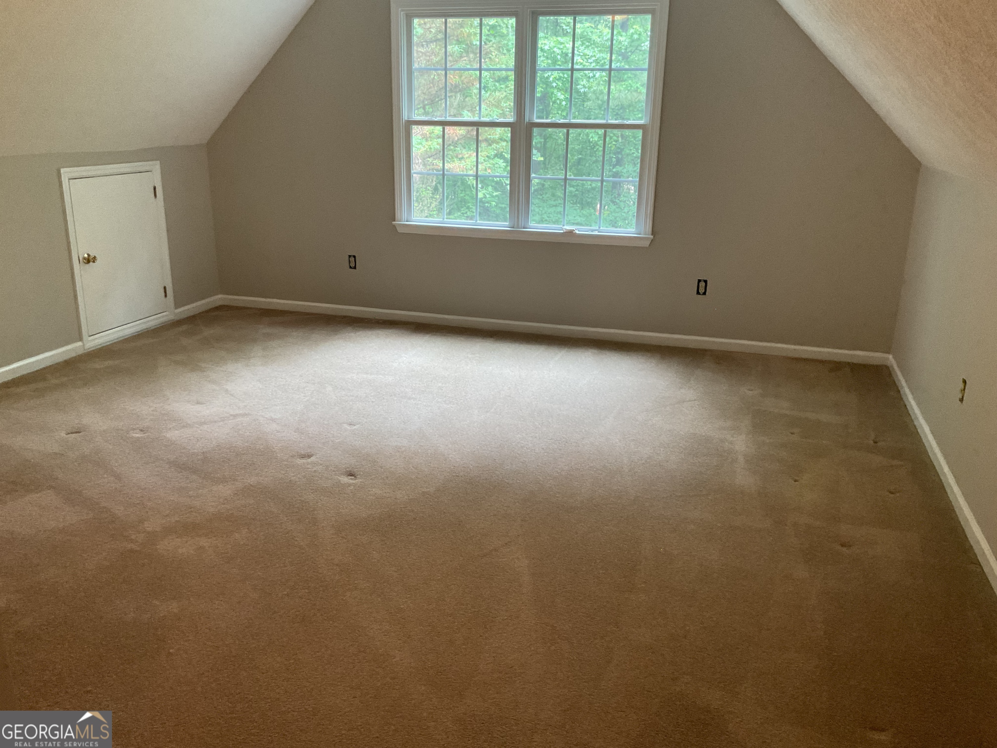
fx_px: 835
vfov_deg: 48.2
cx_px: 498
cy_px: 374
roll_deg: -2.2
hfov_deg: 61.7
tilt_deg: -17.5
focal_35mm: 29
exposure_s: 1/60
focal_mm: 3
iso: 250
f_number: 1.8
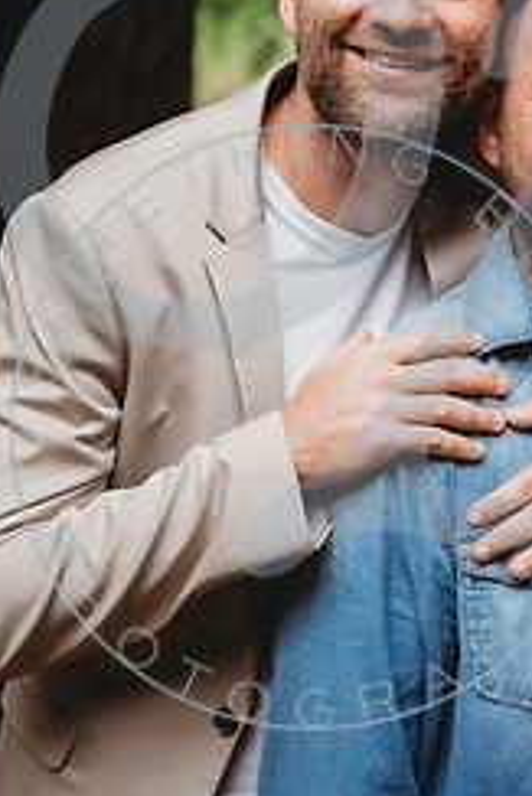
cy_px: 179
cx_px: 460
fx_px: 2855
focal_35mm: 129
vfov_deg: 15.8
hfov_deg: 10.6
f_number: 2.8
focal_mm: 70
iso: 100
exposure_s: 1/400
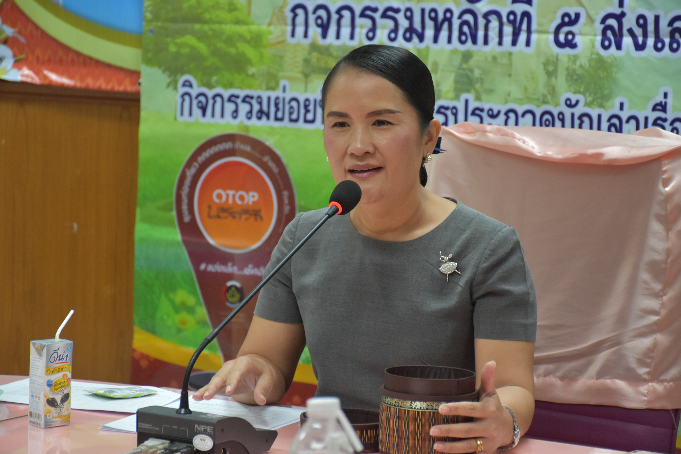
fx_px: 2412
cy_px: 227
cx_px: 340
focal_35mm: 128
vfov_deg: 10.8
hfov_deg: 16.1
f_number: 5.3
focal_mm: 85
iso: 1100
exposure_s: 1/60
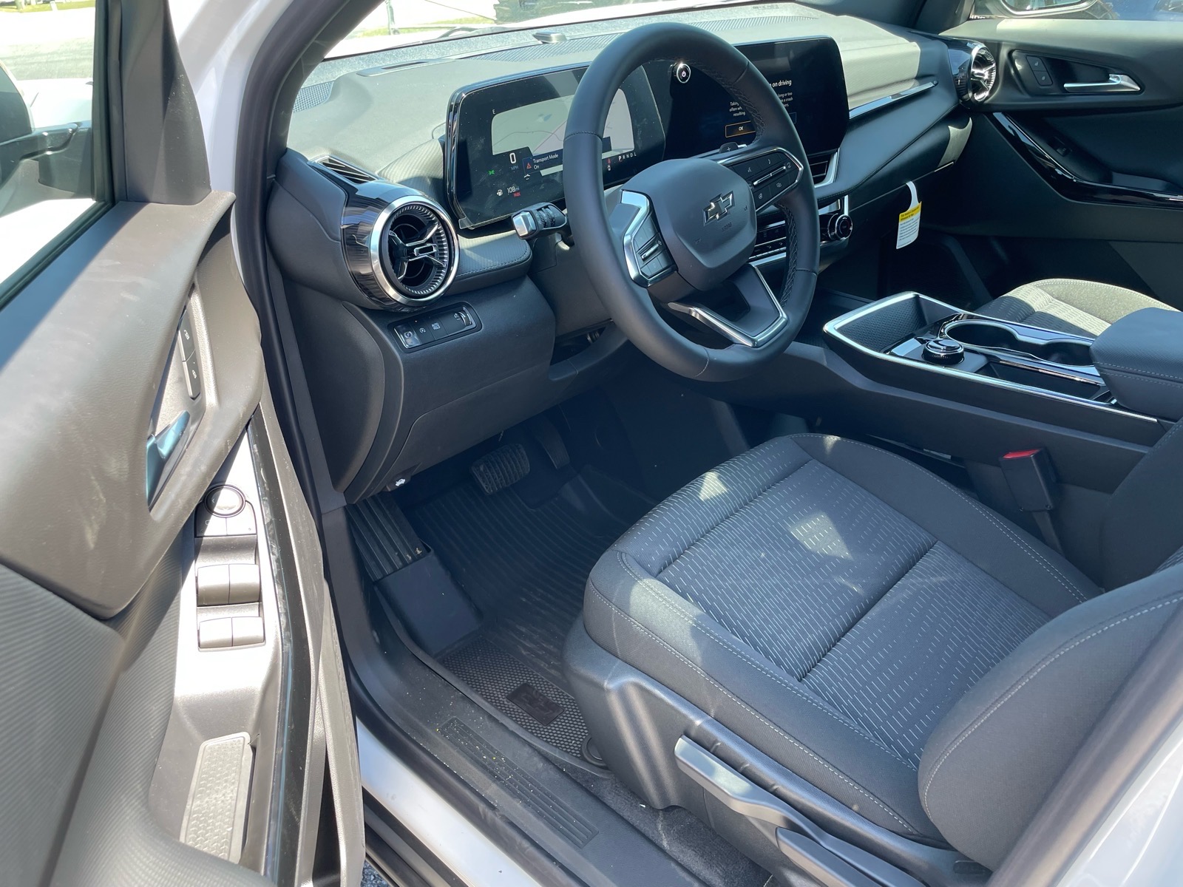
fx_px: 889
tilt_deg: -29.2
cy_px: 444
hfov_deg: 67.3
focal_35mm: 26
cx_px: 592
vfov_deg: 53.1
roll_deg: +2.5
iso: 40
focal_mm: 4.2
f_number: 1.6
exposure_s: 1/121
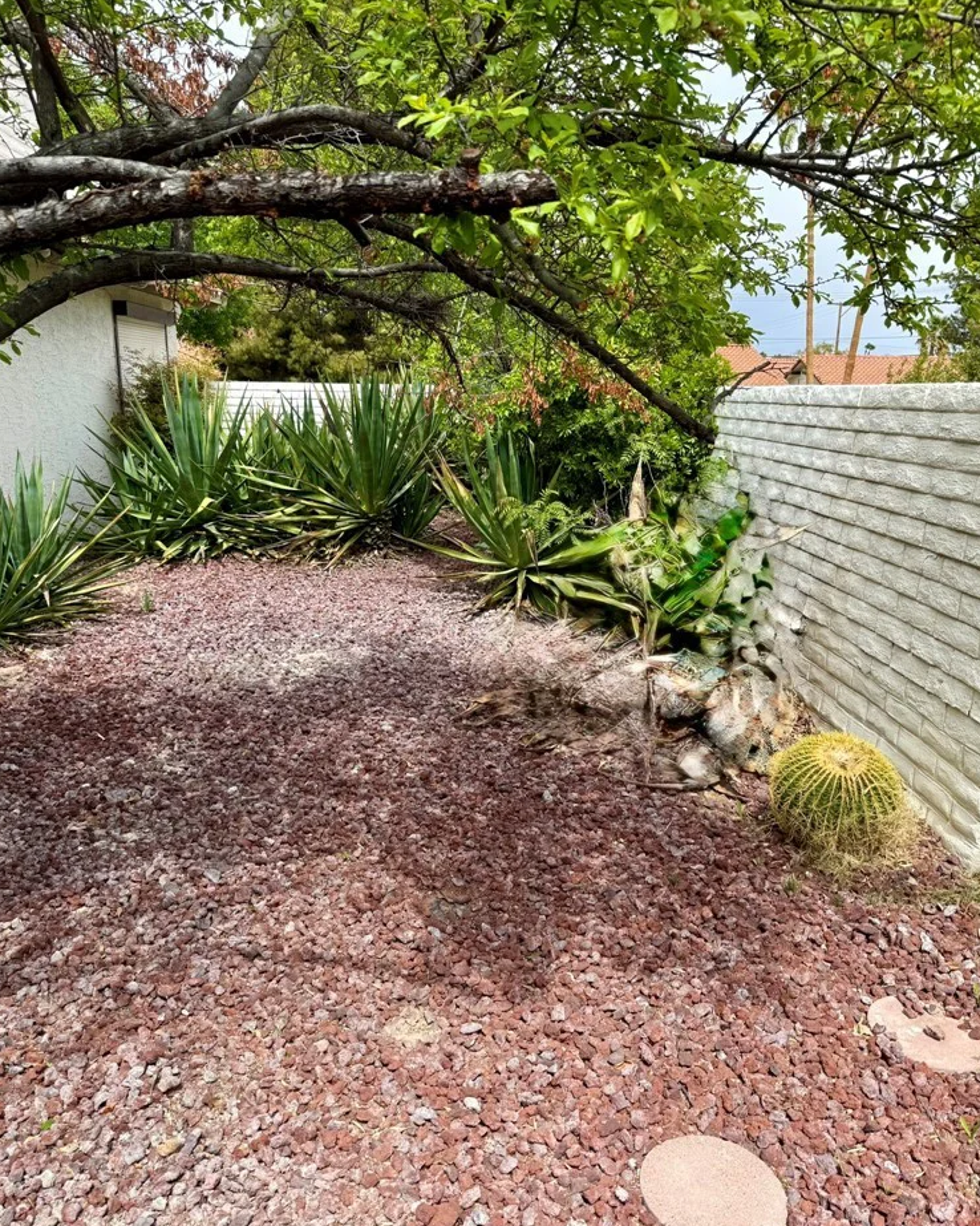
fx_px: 943
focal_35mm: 26
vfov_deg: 66.0
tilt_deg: -13.3
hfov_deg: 54.9
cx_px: 477
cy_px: 616
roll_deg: -1.0
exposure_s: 1/2703
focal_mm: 6.76
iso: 80
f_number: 1.78
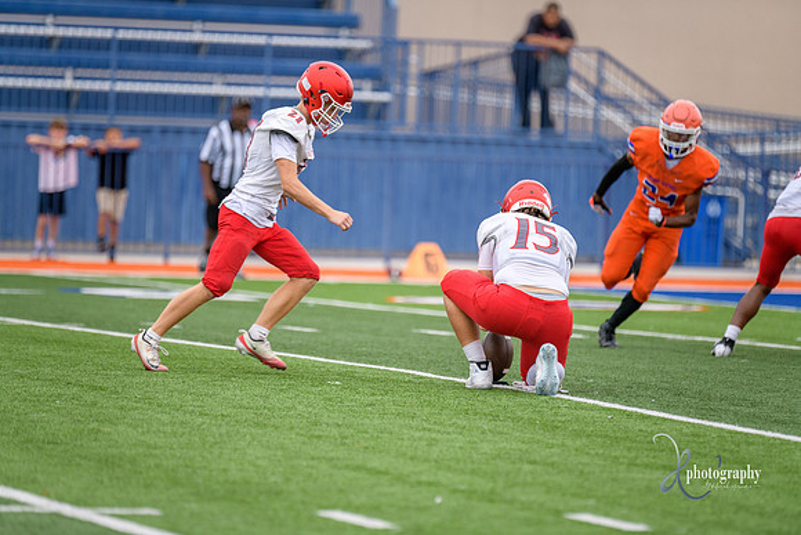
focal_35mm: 250
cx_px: 400
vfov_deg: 5.5
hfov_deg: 8.2
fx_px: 5564
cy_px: 268
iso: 500
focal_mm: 250
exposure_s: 1/1000
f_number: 2.8
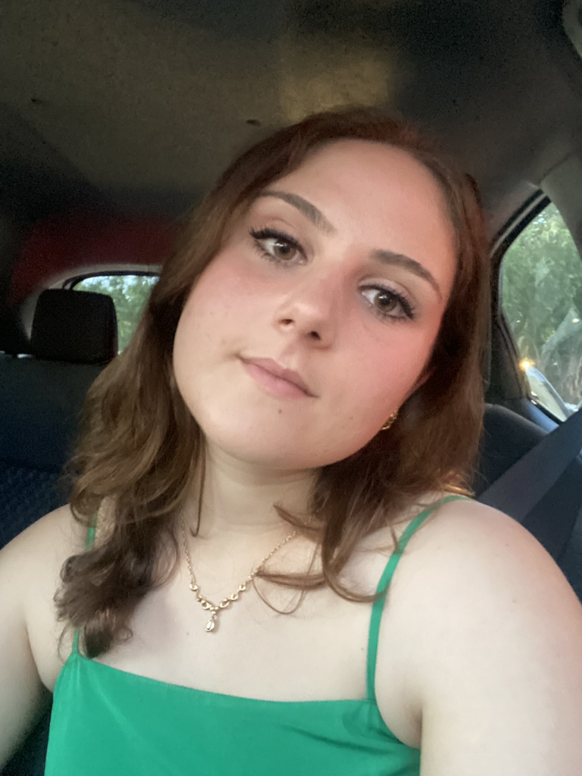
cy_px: 388
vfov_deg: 60.0
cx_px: 291
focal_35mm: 30
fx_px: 673
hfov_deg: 46.8
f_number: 2.2
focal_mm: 2.71
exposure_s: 1/25
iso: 800
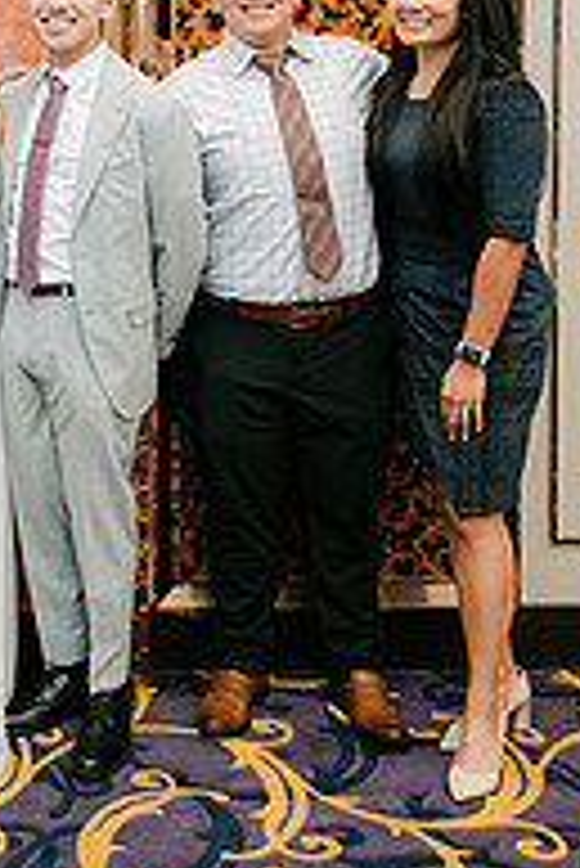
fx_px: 1351
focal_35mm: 56
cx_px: -36
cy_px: 144
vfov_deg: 34.3
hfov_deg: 23.0
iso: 800
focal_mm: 16
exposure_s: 1/125
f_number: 2.8
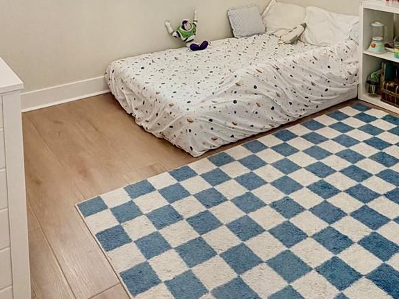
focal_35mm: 39
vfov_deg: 32.3
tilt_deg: -4.9
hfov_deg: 47.7
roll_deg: +0.9
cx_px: 226
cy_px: -32
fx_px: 450
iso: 200
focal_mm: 2.22
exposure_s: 1/120
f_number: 2.2
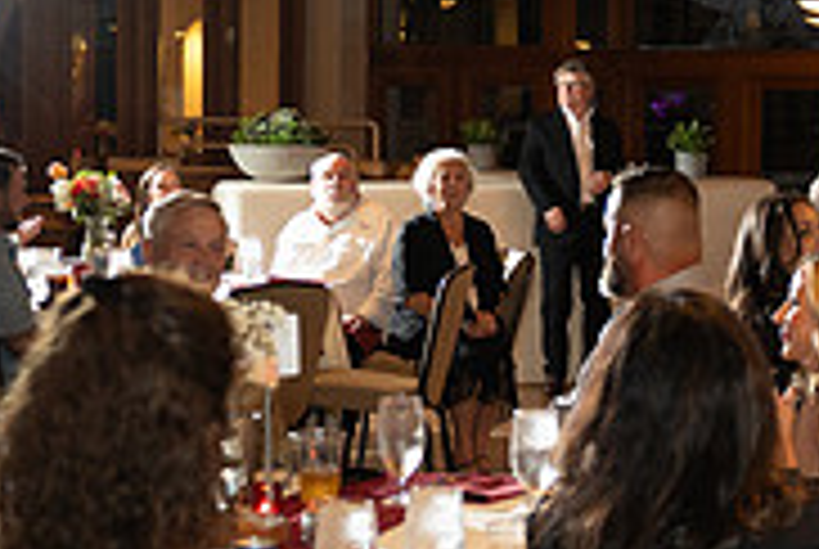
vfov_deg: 15.4
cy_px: 250
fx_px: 2028
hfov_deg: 21.0
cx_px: 1026
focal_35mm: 89
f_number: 2.8
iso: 1000
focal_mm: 28
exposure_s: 1/125
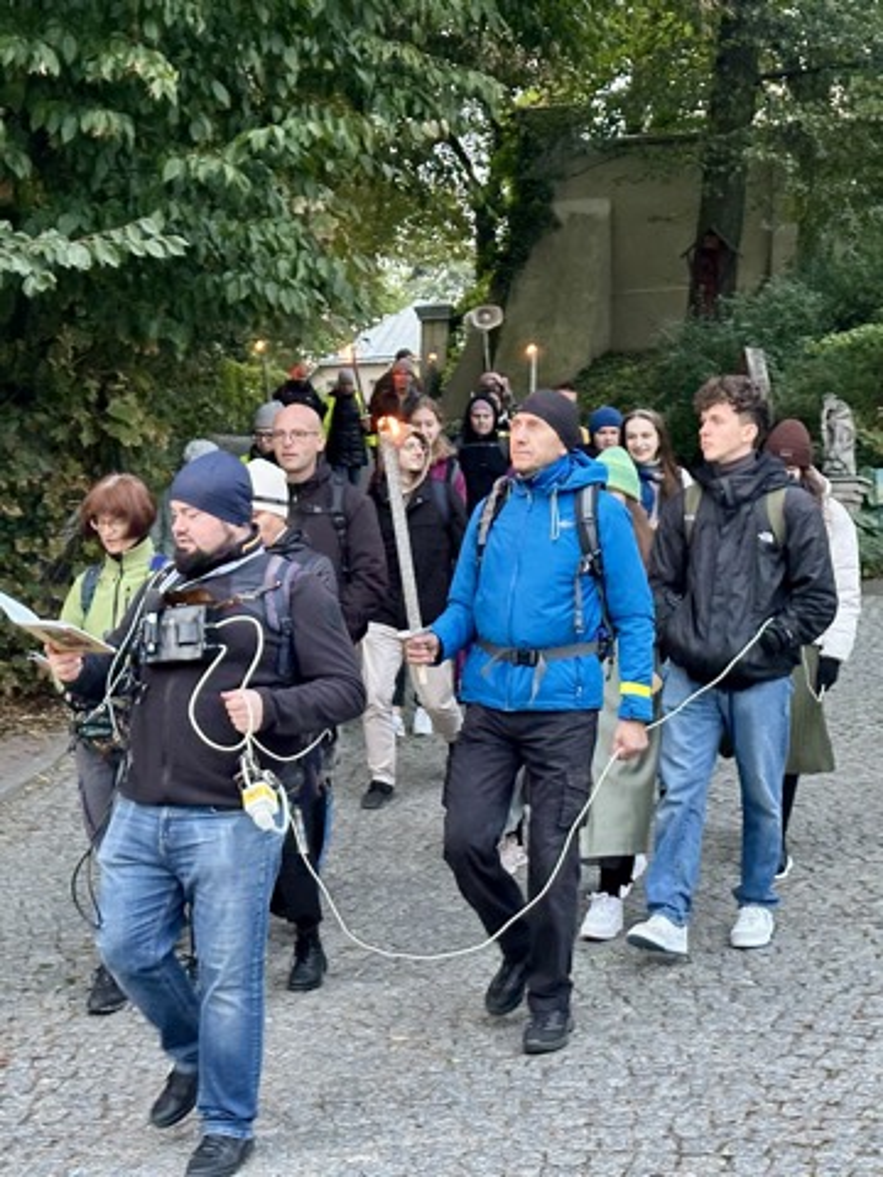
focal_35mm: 48
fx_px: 1633
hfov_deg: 30.3
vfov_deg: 39.7
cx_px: 442
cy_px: 588
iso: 320
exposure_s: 1/40
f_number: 1.78
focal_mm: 6.86
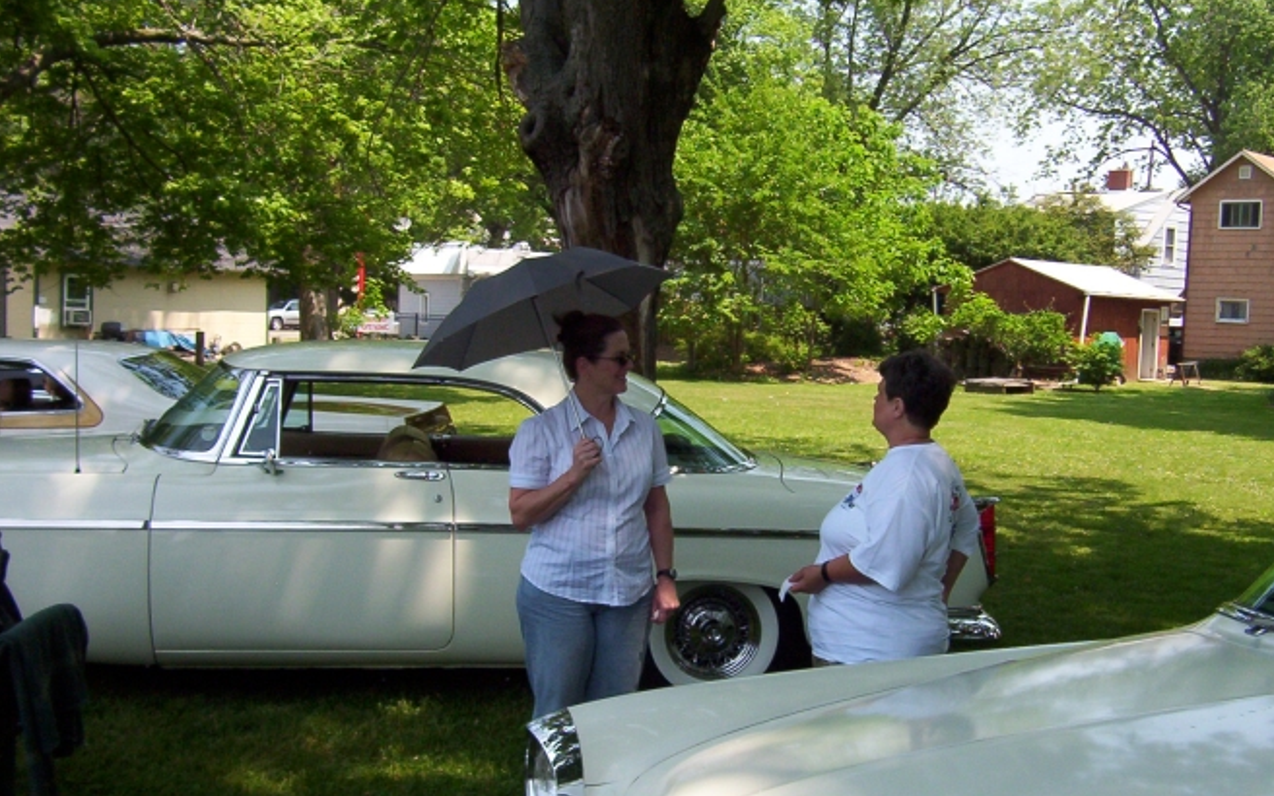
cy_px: 470
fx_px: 1458
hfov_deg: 47.2
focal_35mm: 42
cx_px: 684
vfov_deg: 30.5
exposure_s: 1/351
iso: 100
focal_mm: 5.54
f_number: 5.24
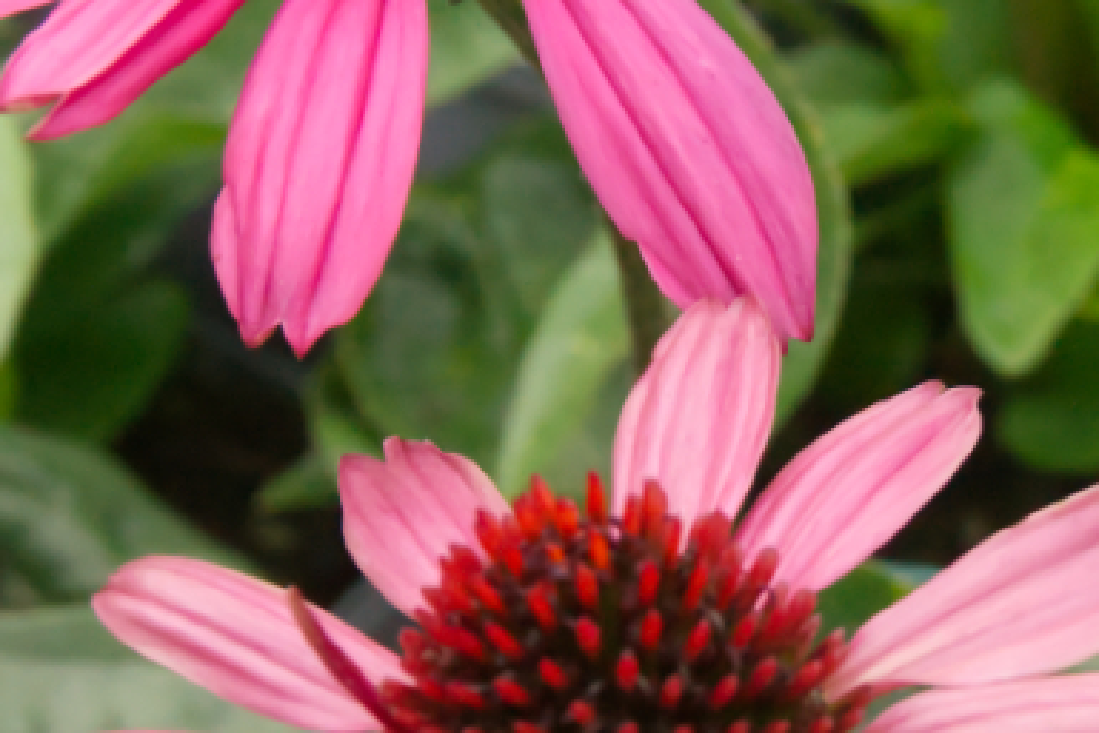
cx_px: 788
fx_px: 4995
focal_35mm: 164
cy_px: 265
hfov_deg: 12.5
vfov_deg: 8.4
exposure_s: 1/320
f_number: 10
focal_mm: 35
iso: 2500
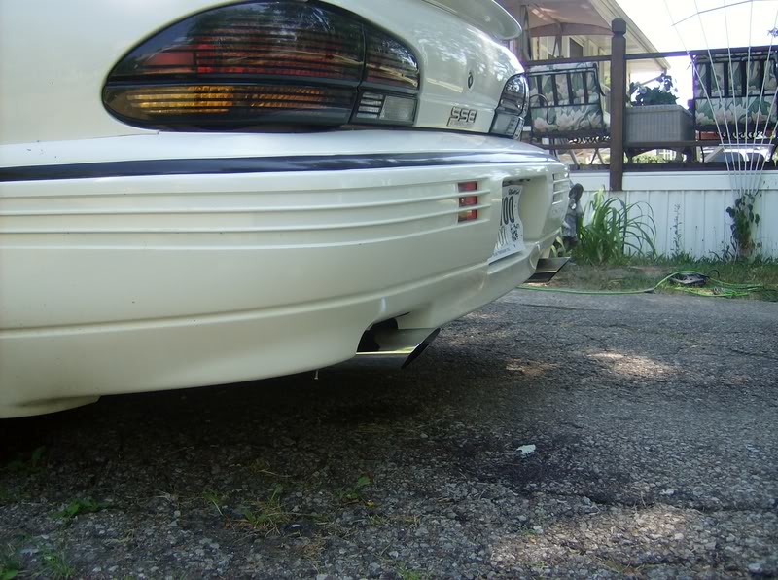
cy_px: 290
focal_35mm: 36
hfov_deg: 51.5
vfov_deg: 39.5
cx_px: 389
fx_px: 807
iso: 100
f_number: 2.8
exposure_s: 1/245
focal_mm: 6
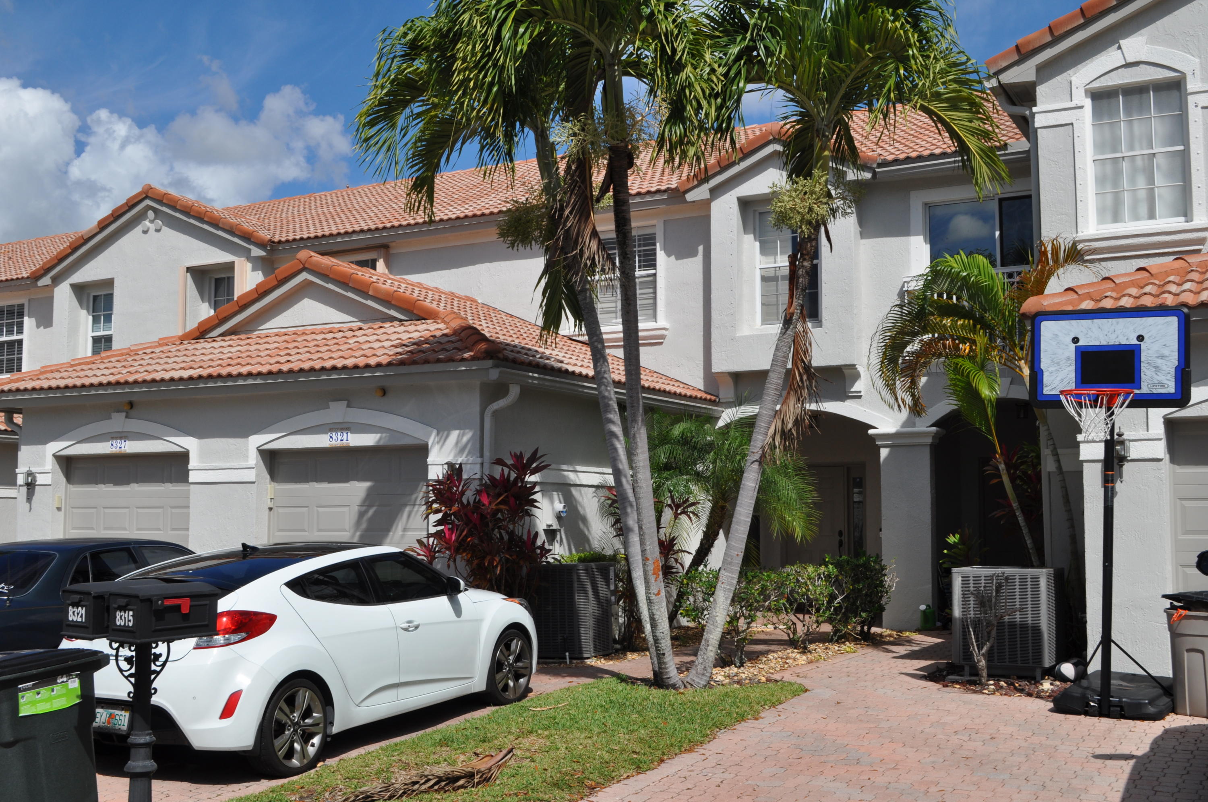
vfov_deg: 34.1
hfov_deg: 49.6
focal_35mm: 39
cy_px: 401
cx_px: 604
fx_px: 1307
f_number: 11
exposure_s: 1/500
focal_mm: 26
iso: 200
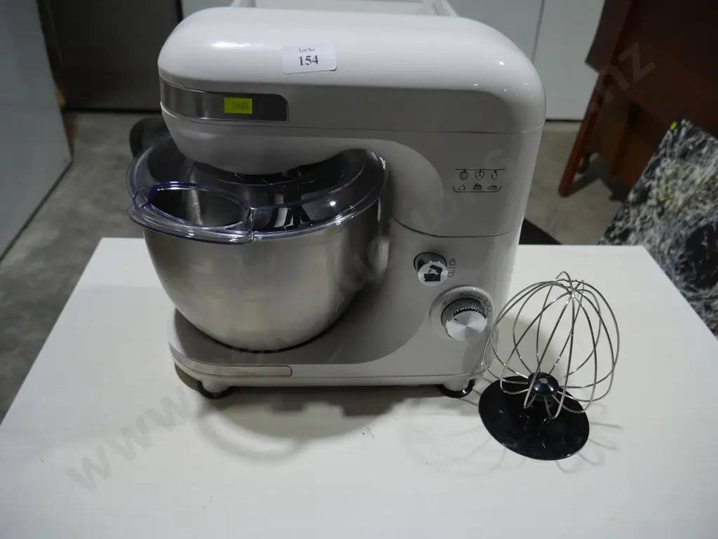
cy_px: 270
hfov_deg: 63.4
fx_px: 581
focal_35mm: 28
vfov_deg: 49.7
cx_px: 359
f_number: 3.5
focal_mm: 14
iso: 200
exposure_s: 1/125
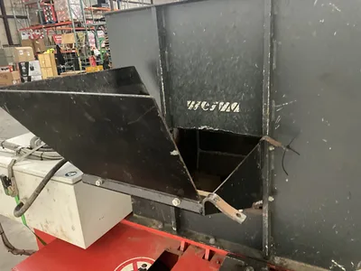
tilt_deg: -17.1
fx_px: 302
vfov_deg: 48.2
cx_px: 180
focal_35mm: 29
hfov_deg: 61.7
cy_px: 136
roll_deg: +4.0
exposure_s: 1/28
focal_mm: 3
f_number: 1.8
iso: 640
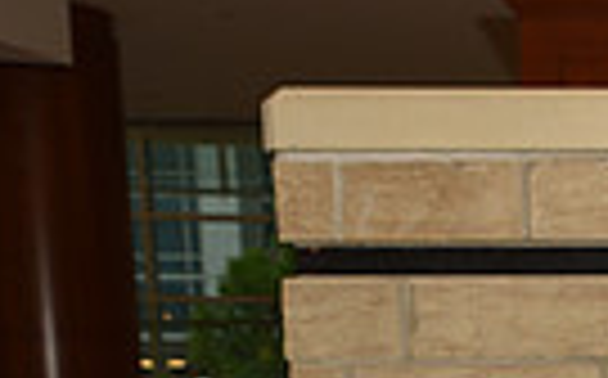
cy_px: 686
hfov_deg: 13.7
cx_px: 1252
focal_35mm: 127
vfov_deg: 9.7
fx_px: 2102
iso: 200
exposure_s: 1/60
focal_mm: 29
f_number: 5
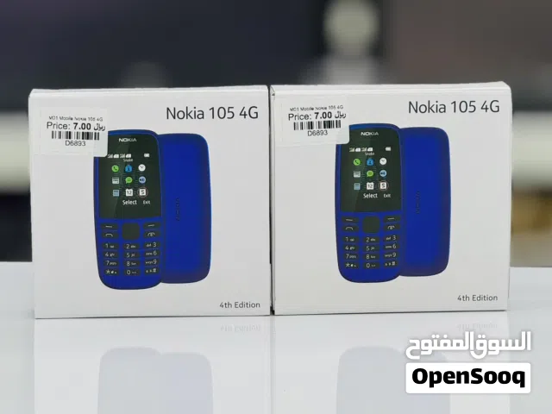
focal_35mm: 120
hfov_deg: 16.4
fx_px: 1914
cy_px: 207
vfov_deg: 12.3
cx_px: 276
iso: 50
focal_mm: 15.66
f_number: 2.8
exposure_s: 1/275
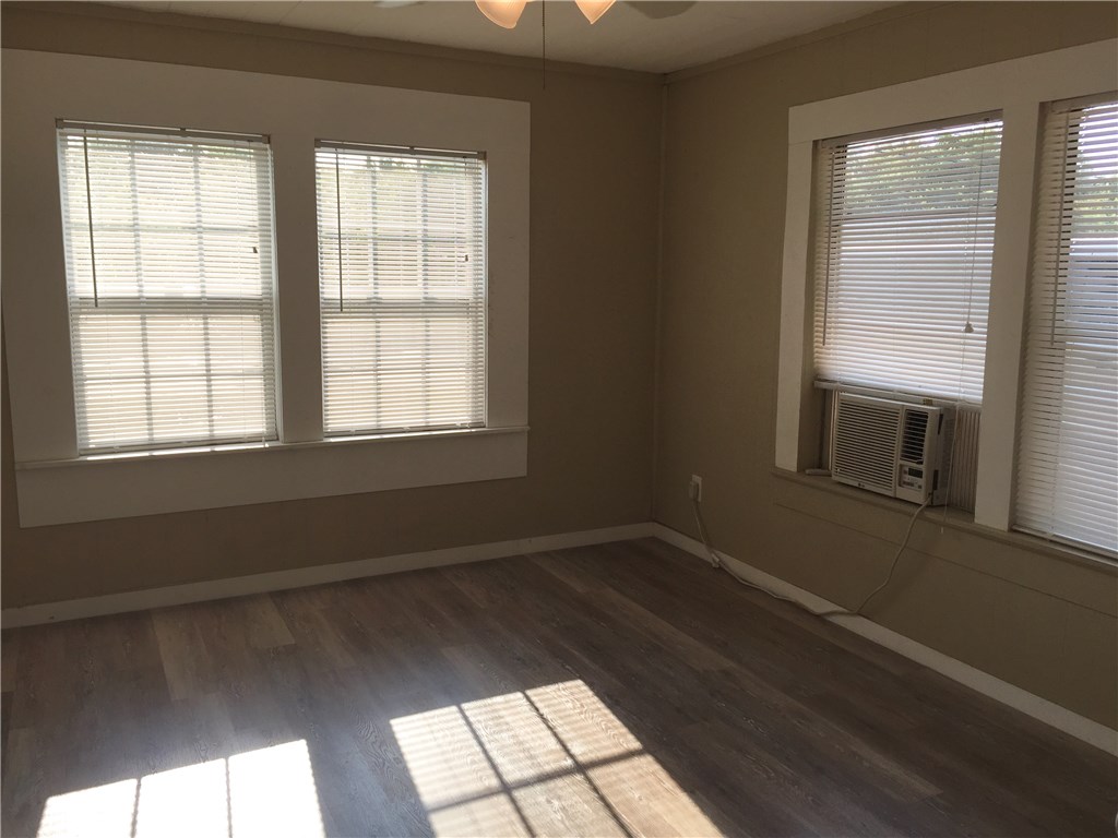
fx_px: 937
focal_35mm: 29
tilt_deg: -11.7
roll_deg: -2.1
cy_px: 419
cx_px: 559
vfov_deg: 48.2
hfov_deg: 61.7
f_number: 2.2
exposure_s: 1/403
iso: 32
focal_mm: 4.15
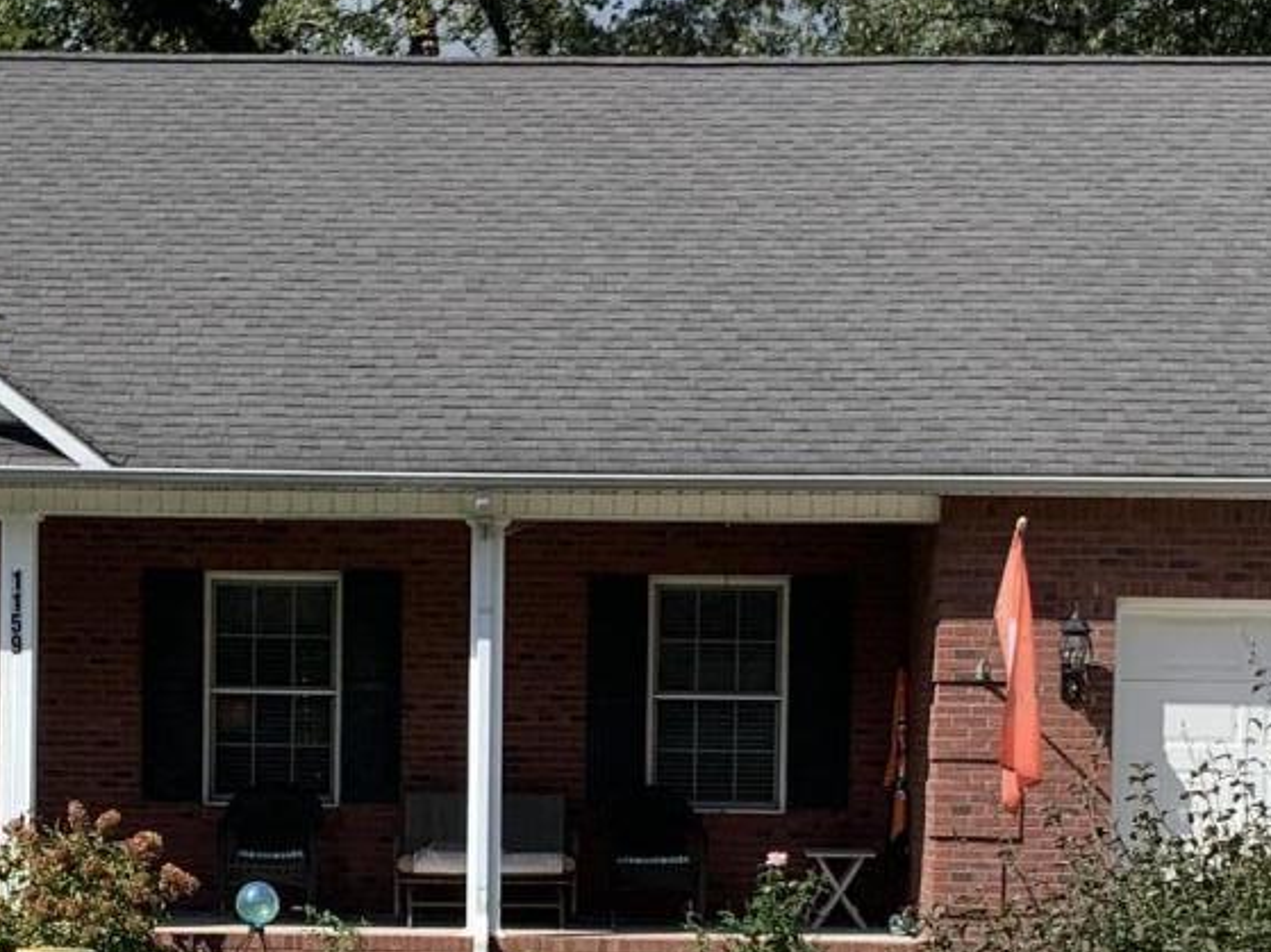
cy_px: 832
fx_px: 3414
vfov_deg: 15.7
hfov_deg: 21.0
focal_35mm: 93
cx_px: 357
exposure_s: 1/2114
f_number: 1.8
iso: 25
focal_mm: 4.25
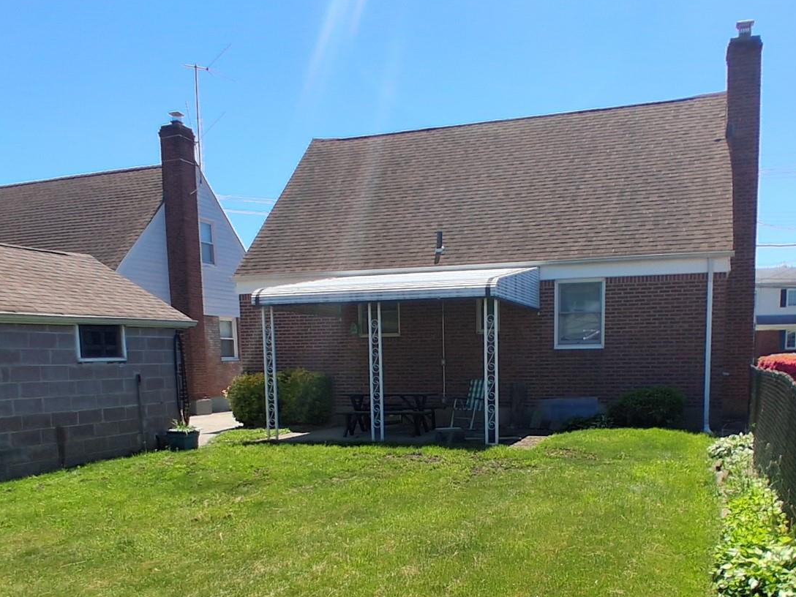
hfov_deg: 56.7
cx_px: 431
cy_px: 470
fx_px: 736
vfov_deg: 42.4
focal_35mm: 32
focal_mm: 1.4
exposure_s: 1/1255
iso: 50
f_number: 2.2
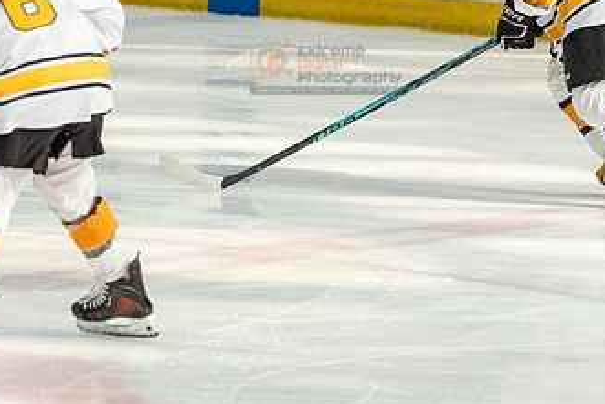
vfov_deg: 3.5
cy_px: 67
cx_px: 329
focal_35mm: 394
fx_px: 6624
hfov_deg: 5.2
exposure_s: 1/1600
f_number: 3.5
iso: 800
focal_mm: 150
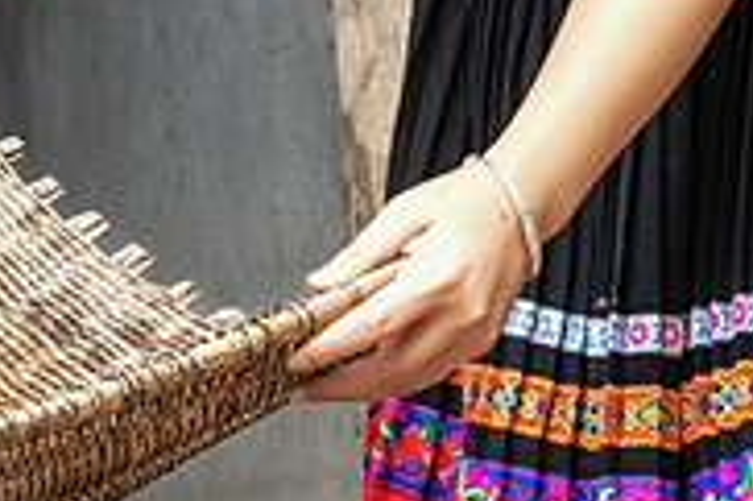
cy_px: -128
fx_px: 4597
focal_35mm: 220
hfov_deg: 9.3
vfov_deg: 6.2
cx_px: 8
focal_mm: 40
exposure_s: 1/200
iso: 400
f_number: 6.3
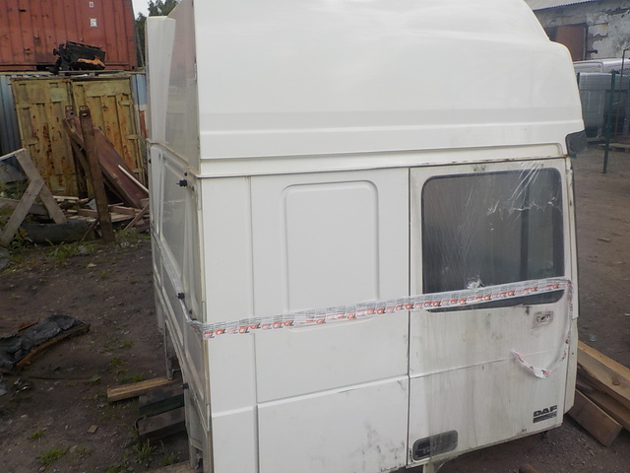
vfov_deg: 46.8
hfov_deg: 60.0
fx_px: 546
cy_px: 236
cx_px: 315
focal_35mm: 30
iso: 125
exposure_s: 1/1000
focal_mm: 4.1
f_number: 3.3
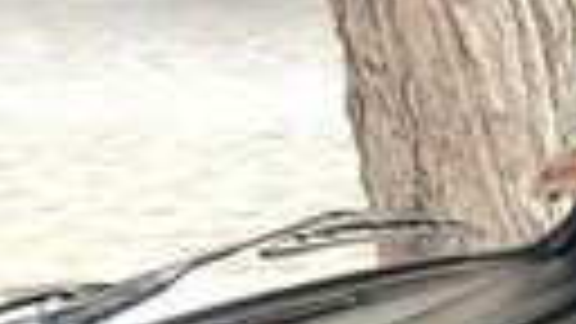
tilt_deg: -26.0
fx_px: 1863
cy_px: 747
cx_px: 760
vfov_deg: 9.1
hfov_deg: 16.5
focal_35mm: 122
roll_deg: +1.1
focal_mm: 4.15
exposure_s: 1/33
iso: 40
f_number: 2.2
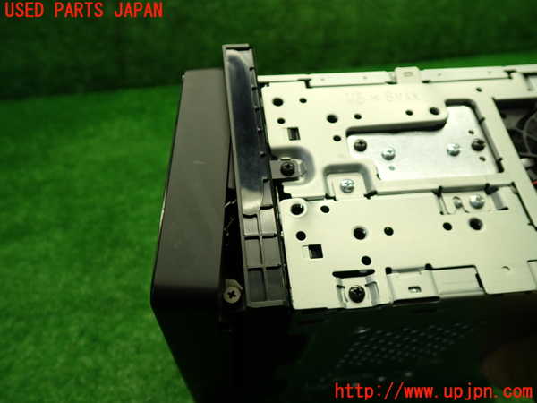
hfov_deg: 60.0
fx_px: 465
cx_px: 268
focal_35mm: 30
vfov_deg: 46.8
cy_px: 202
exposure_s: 1/60
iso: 160
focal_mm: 5.4
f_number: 2.3
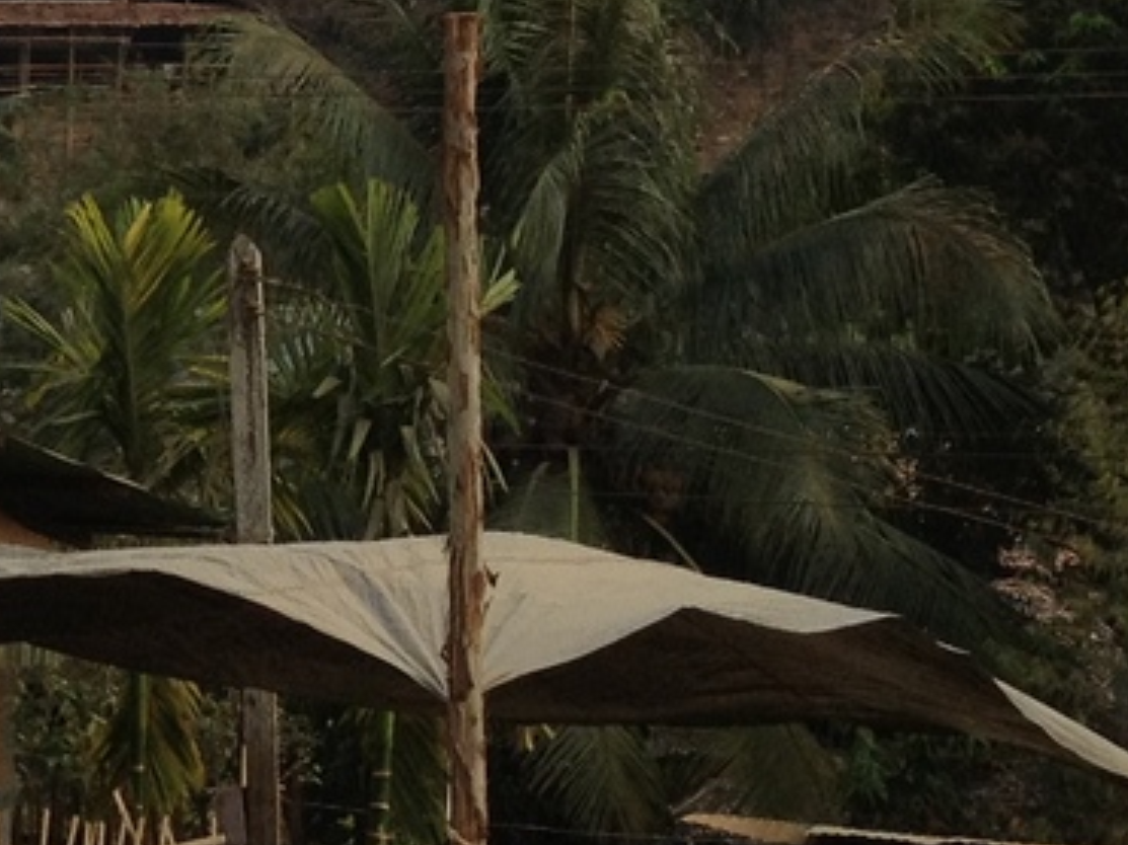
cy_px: 161
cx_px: -824
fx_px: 4919
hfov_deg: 12.1
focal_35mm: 151
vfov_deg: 9.8
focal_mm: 4.28
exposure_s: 1/391
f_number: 2.4
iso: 50
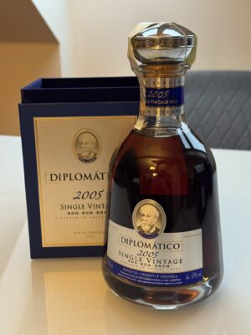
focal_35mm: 48
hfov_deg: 30.3
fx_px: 464
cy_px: 168
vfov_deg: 39.7
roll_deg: +0.5
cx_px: 126
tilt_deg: -16.2
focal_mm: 6.76
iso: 500
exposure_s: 1/40
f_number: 1.78
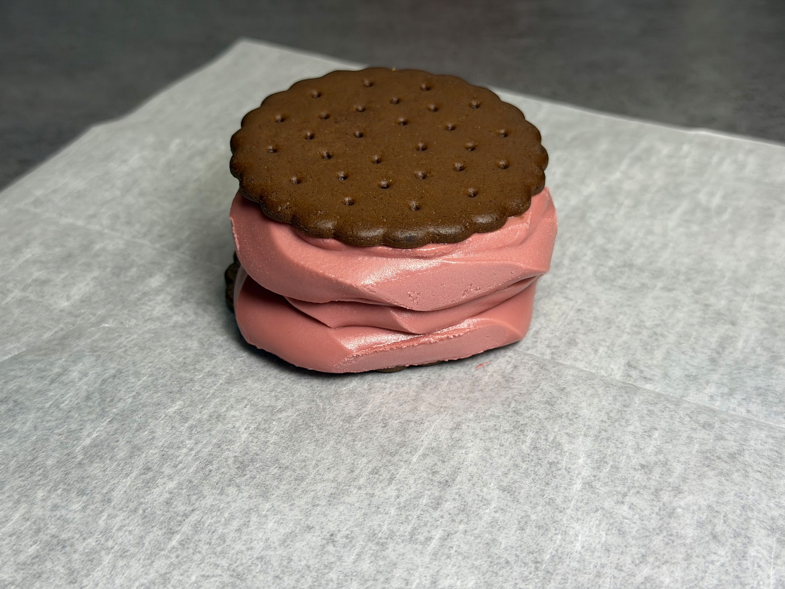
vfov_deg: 30.3
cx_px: 392
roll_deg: -1.8
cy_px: 294
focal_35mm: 48
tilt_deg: -33.0
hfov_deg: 39.7
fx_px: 1089
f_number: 1.78
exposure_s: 1/120
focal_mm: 6.76
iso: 50
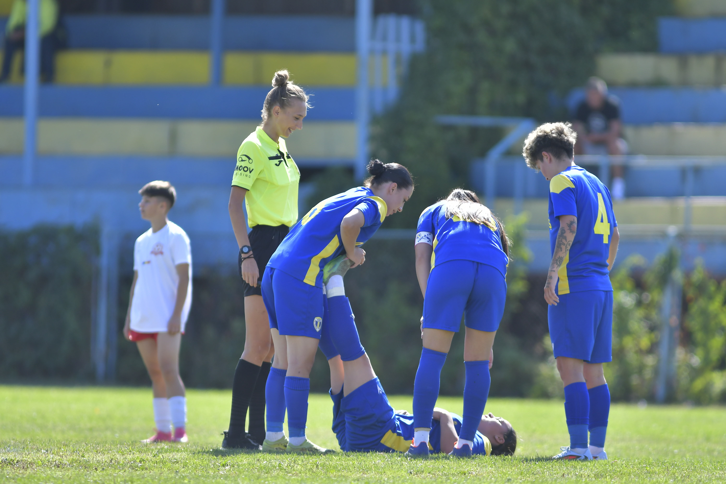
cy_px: 242
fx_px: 9074
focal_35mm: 450
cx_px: 363
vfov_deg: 3.1
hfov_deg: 4.6
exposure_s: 1/3200
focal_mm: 300
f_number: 2.8
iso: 400
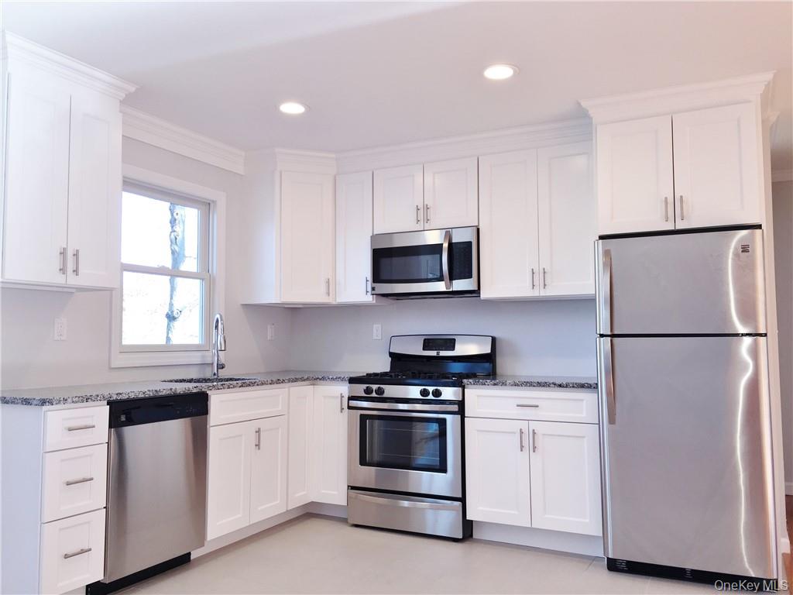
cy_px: 298
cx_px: 396
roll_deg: +0.6
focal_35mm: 29
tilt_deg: +4.0
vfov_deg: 48.2
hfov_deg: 61.7
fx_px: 664
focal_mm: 4.15
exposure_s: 1/60
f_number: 2.2
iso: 32
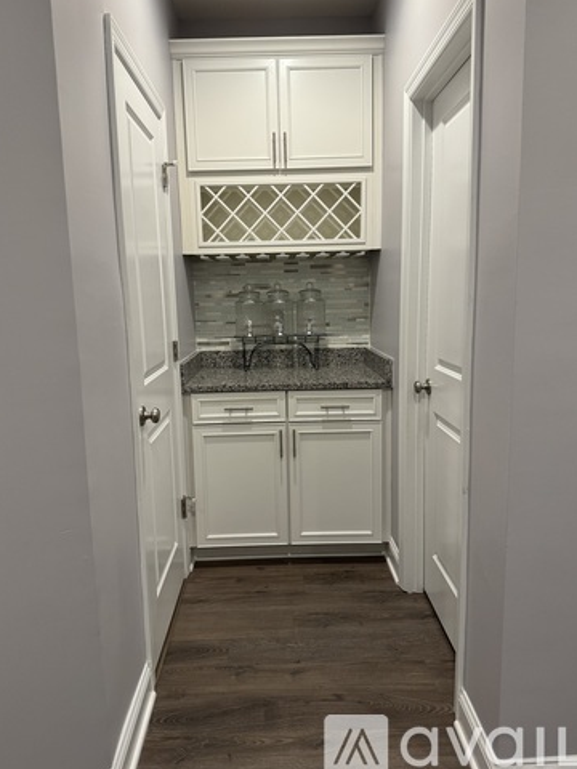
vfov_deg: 69.4
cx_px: 283
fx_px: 556
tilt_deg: -8.3
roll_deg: +0.5
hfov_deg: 54.9
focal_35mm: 25
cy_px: 378
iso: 200
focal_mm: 6.76
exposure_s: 1/60
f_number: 1.78
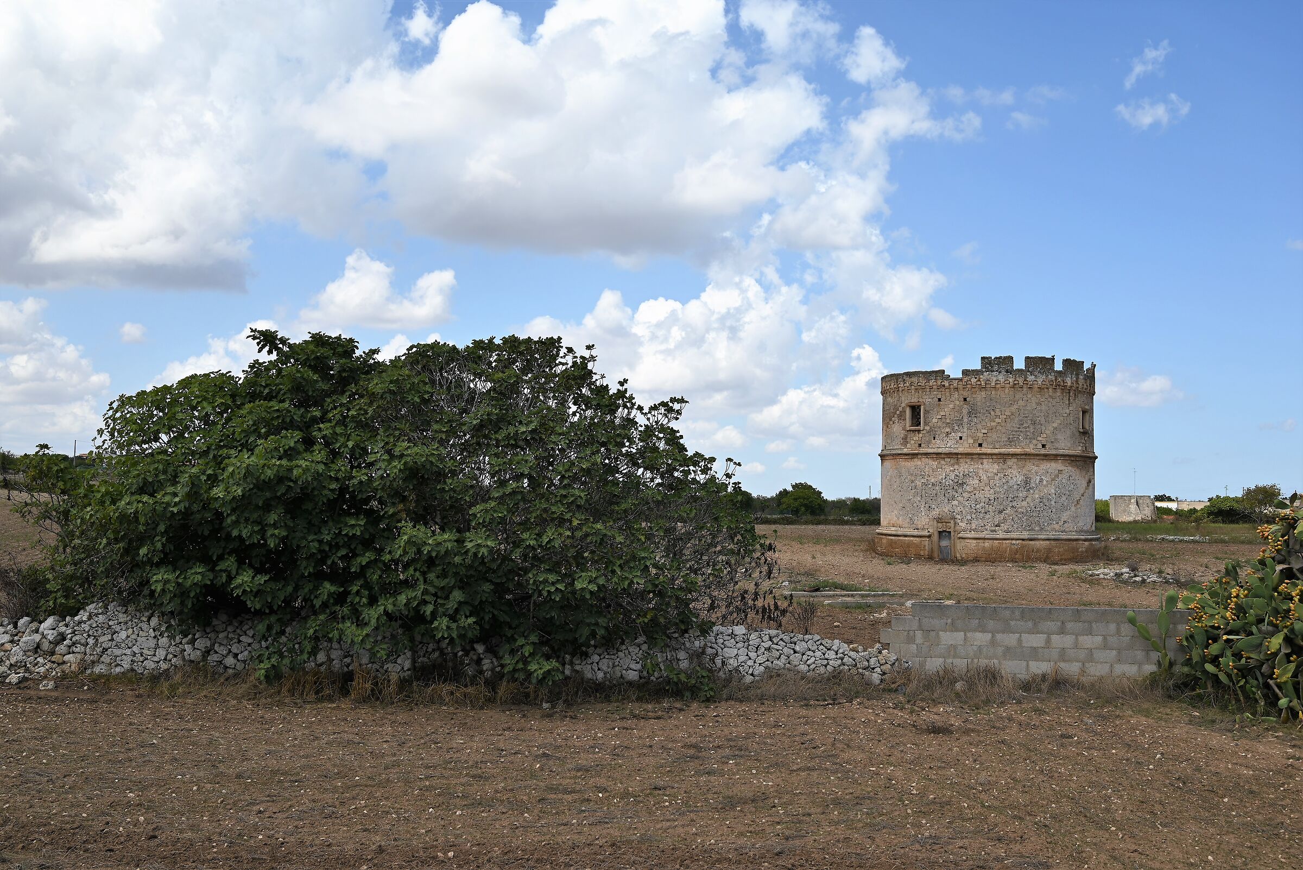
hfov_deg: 55.1
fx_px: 1249
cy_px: 435
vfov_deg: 38.4
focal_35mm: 34
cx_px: 652
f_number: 7.1
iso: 100
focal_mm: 34.5
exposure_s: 1/400
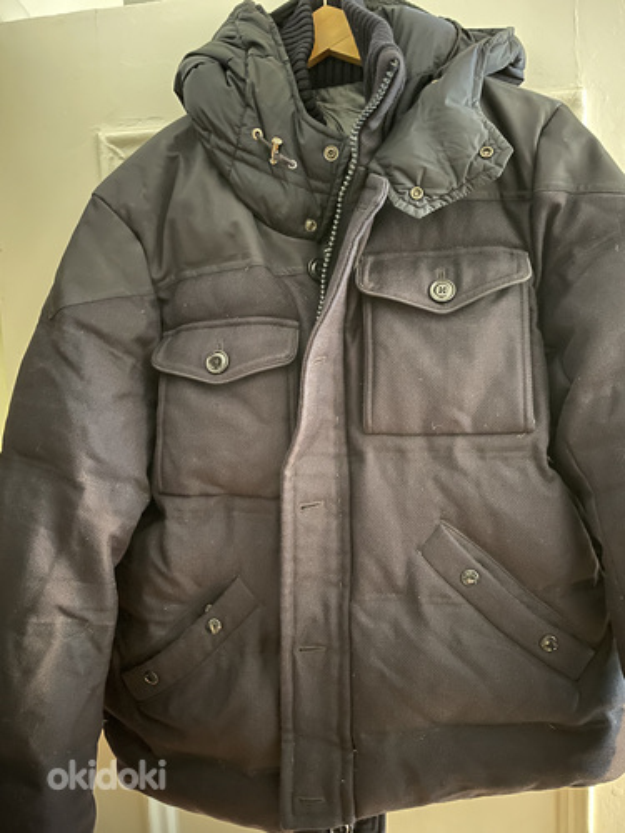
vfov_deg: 67.3
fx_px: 626
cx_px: 312
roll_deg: +2.4
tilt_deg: -3.4
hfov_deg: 53.1
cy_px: 416
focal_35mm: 26
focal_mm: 4.2
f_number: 1.6
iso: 800
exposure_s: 1/4
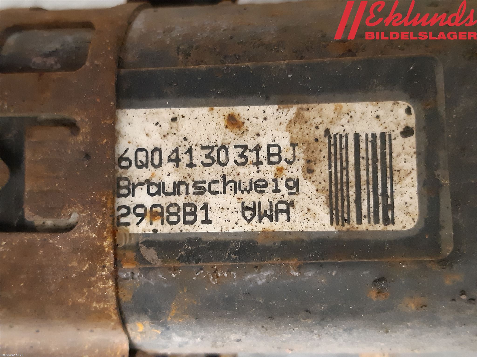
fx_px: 358
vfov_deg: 53.1
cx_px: 238
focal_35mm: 26
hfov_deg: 67.3
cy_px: 178
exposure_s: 1/25
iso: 640
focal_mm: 3.93
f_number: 1.7
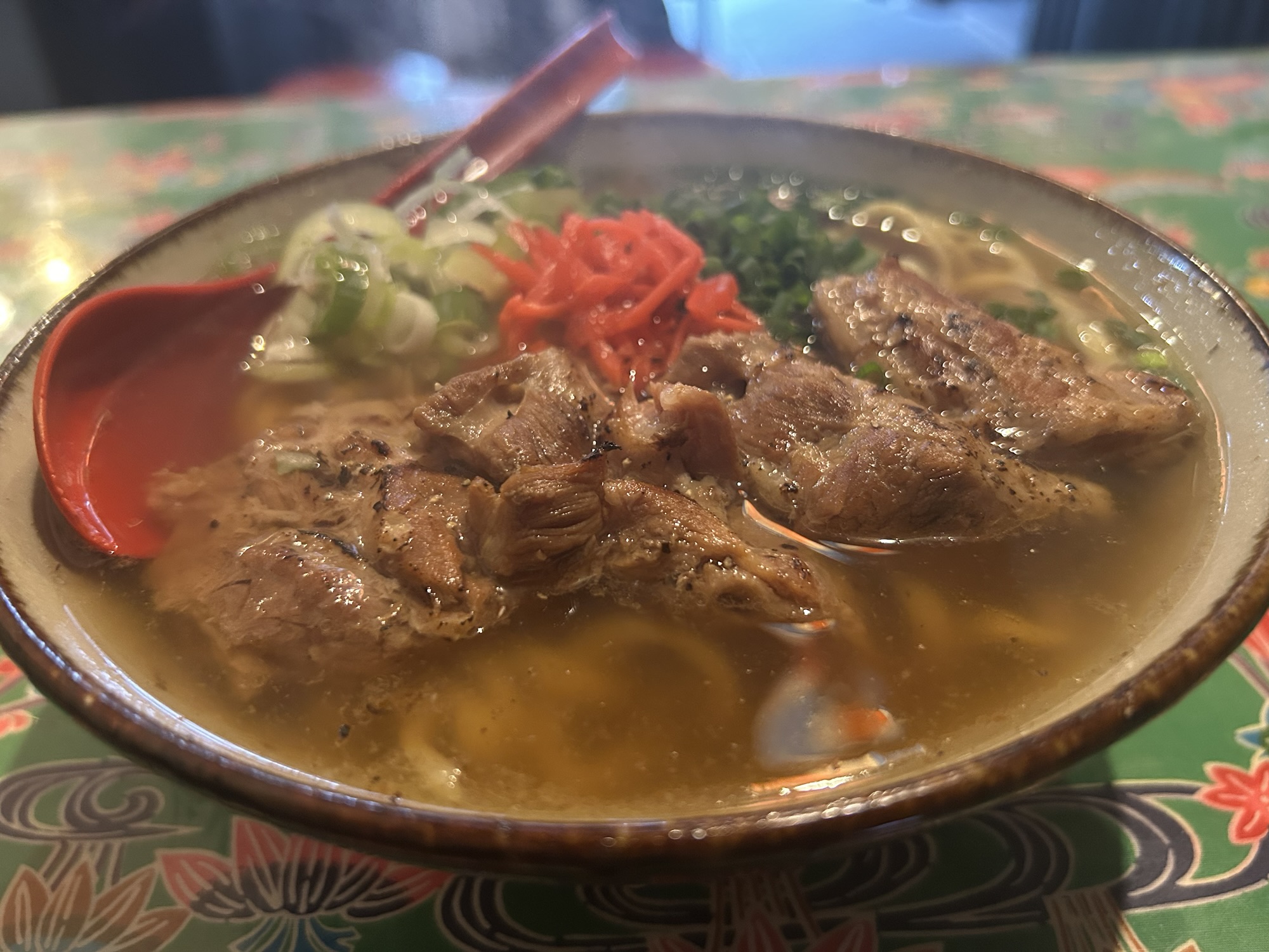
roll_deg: +2.7
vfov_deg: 53.1
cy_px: 476
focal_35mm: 26
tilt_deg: -36.3
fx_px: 953
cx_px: 634
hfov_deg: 67.3
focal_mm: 5.7
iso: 500
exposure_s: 1/33
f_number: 1.5
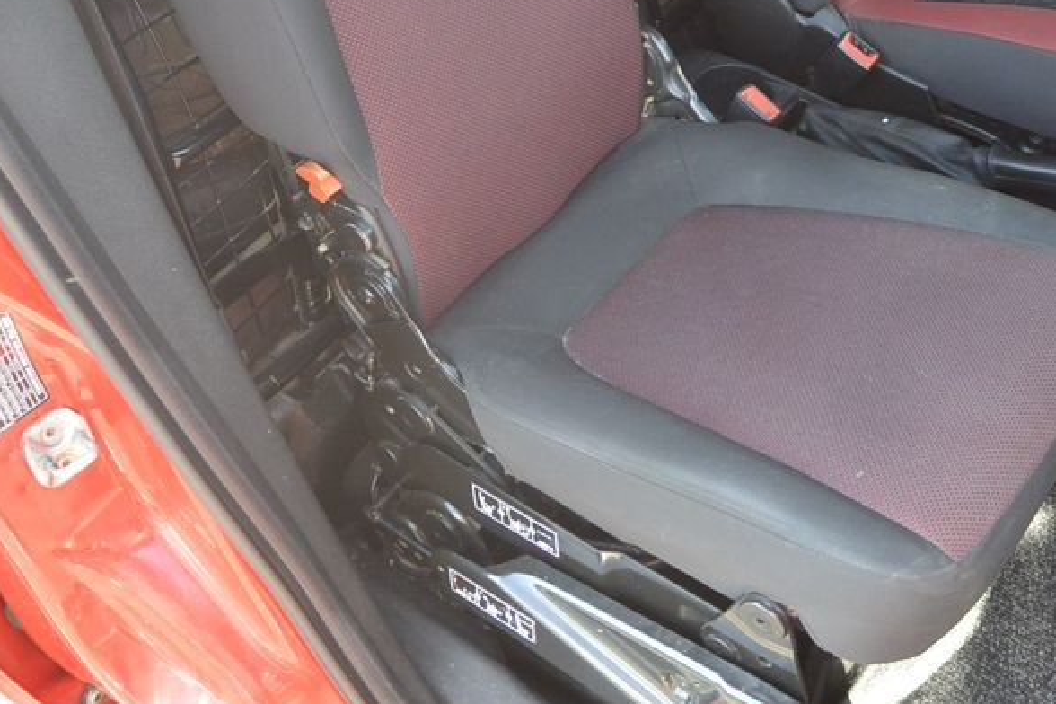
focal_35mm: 47
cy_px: 127
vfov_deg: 28.0
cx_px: 684
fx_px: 1379
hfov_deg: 41.5
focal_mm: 10
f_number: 3.5
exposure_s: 1/125
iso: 400
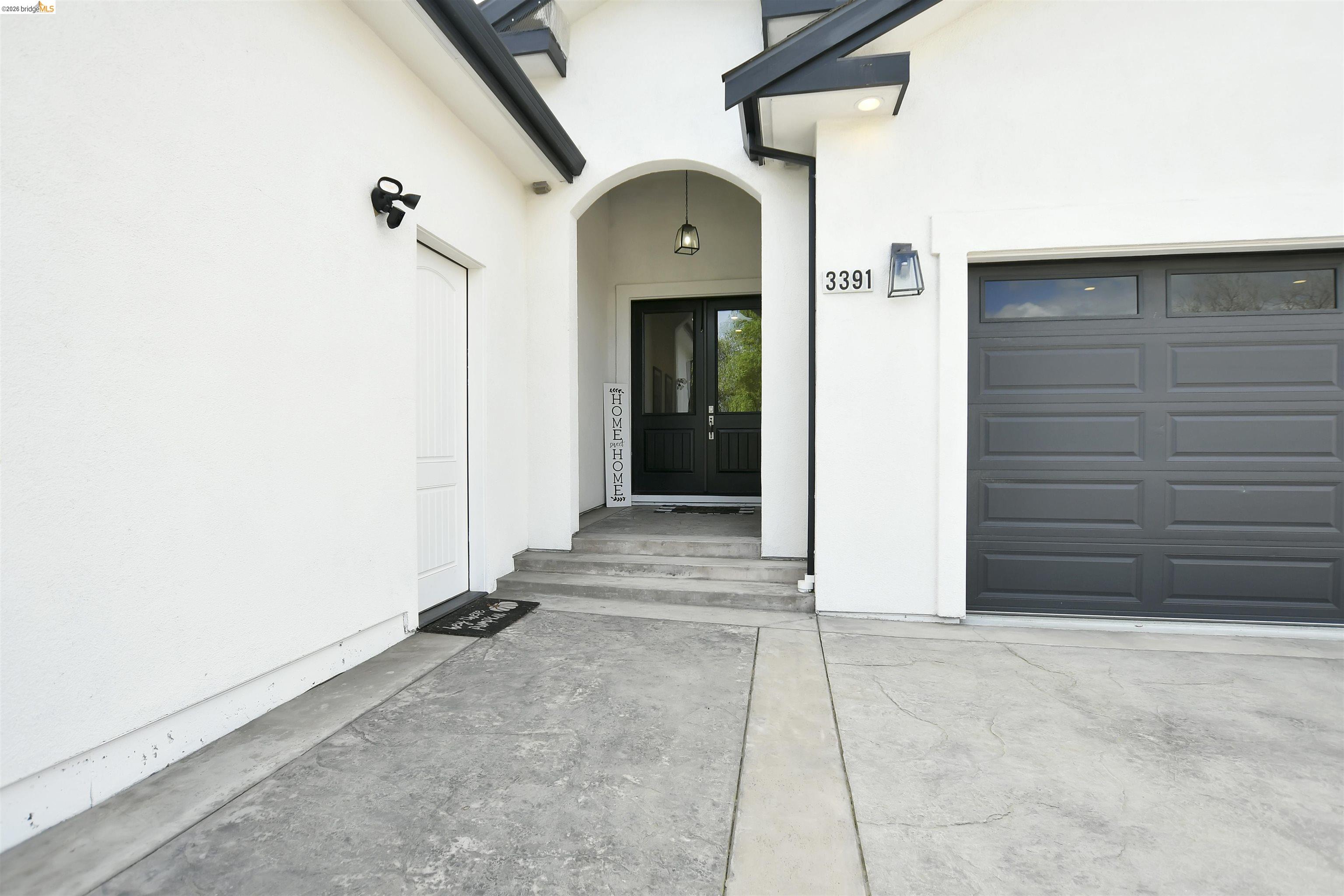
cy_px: 448
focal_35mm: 15
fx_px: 560
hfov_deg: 100.4
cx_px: 672
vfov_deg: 77.3
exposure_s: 1/500
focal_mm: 10
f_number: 4
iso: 250
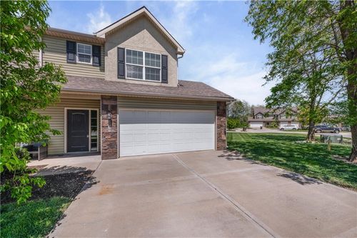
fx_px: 139
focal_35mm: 14
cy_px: 119
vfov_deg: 81.2
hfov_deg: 104.3
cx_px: 178
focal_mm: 14
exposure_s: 1/500
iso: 400
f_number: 11
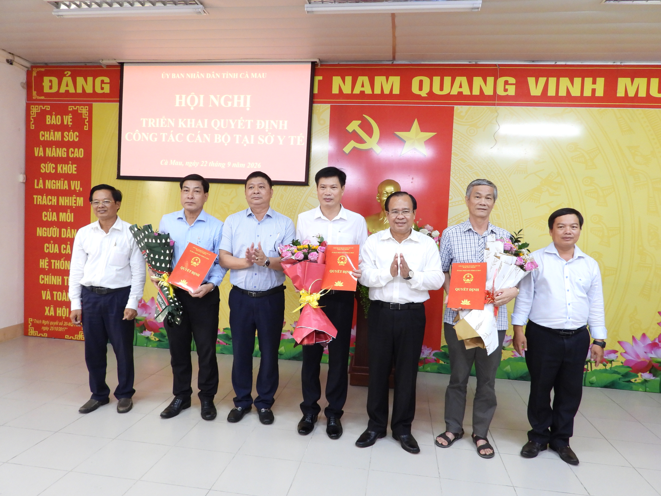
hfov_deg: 71.6
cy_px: 248
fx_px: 458
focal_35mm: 24
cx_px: 330
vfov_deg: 56.8
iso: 400
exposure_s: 1/50
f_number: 2.8
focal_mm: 4.3
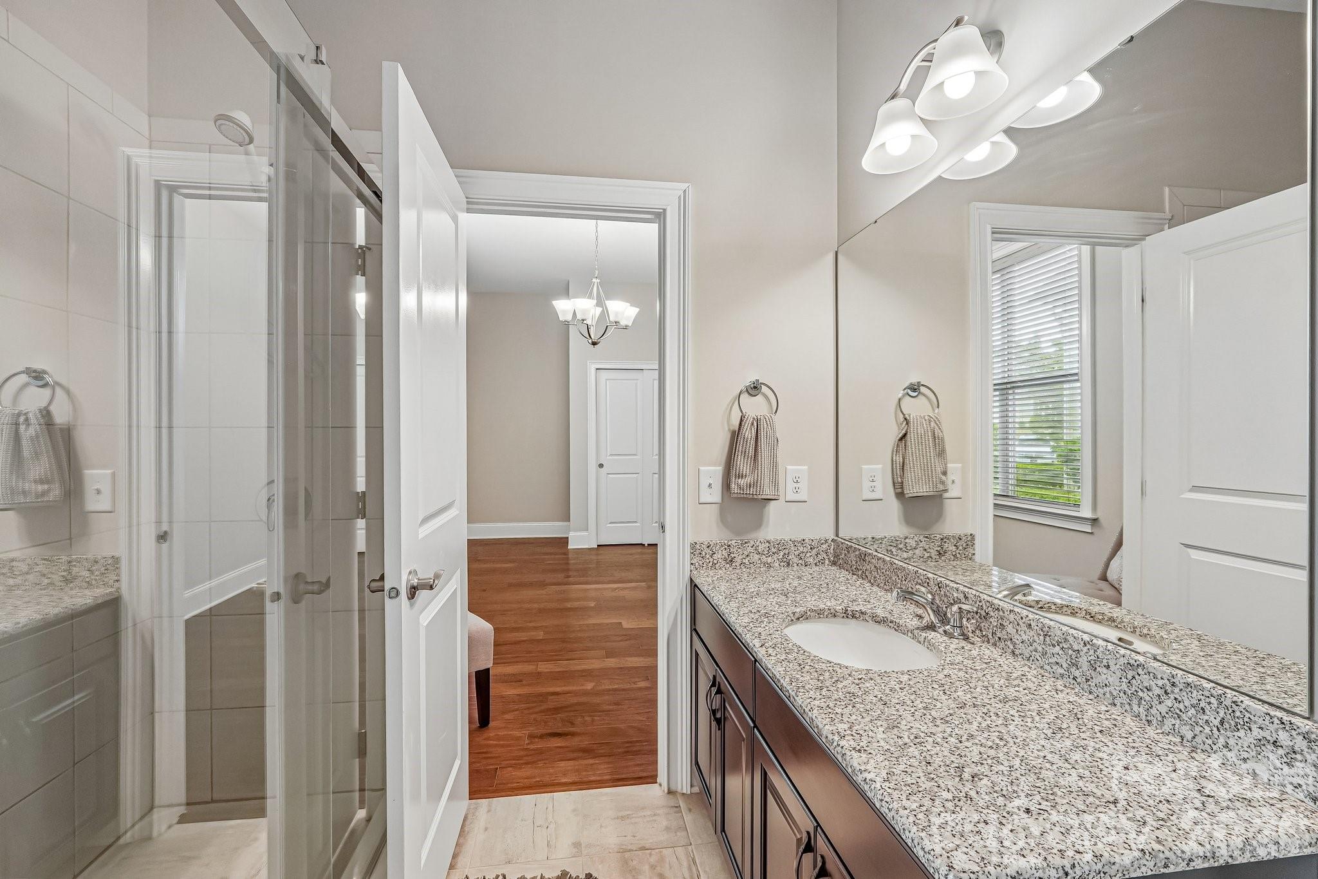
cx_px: 659
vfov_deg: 77.3
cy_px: 440
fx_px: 549
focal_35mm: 15
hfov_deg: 100.4
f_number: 8
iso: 400
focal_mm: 10
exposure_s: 1/6
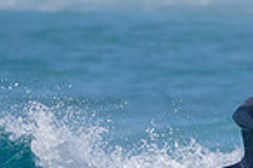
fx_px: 17086
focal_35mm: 2434
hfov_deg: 0.8
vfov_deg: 0.6
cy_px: 147
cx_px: 240
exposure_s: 1/2000
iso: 140
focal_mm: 500
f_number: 5.6
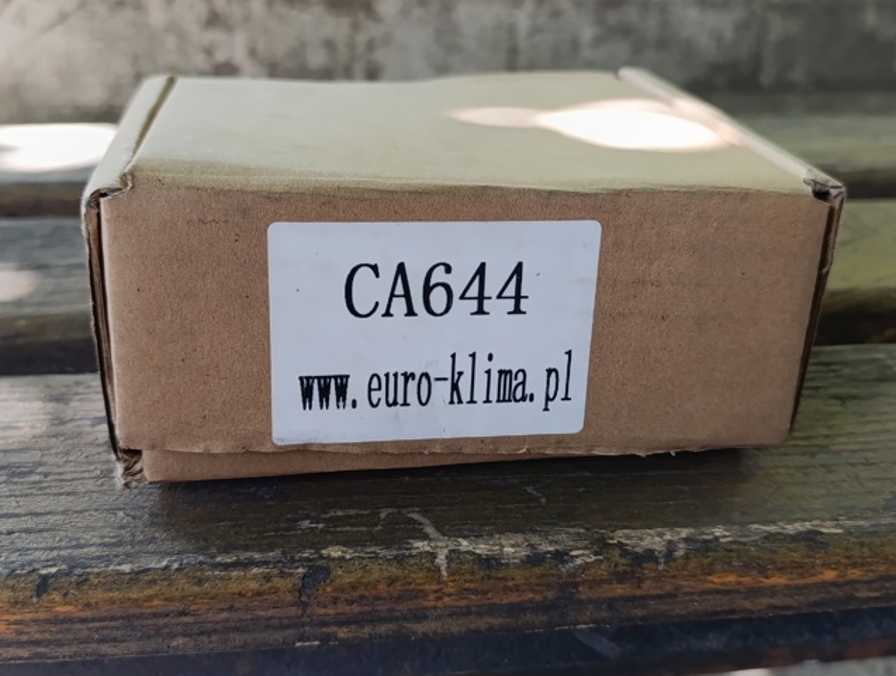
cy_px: 338
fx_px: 596
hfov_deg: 73.8
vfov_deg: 59.0
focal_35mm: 23
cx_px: 448
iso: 400
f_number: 1.6
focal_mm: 6.14
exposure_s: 1/100
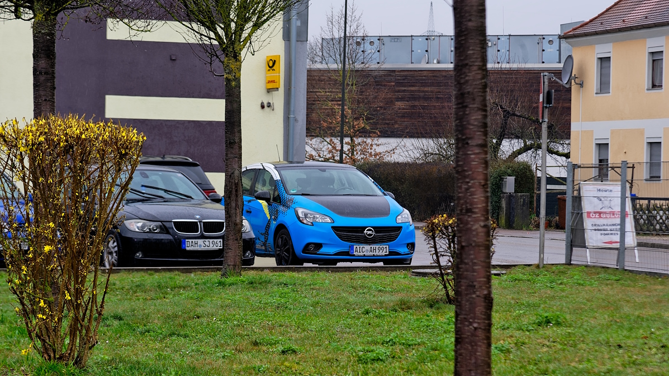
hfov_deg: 17.0
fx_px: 2235
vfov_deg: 9.6
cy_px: 205
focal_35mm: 126
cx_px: 335
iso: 400
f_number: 8
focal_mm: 120
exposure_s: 1/250
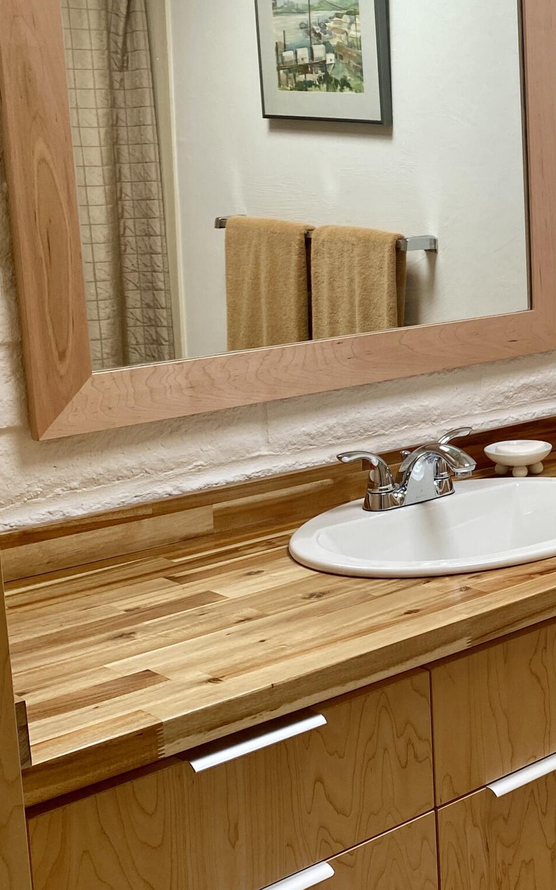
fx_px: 1309
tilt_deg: -9.8
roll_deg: -0.2
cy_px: 377
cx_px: 747
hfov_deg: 21.4
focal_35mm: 54
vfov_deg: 37.4
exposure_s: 1/122
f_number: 1.8
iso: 40
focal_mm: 4.25
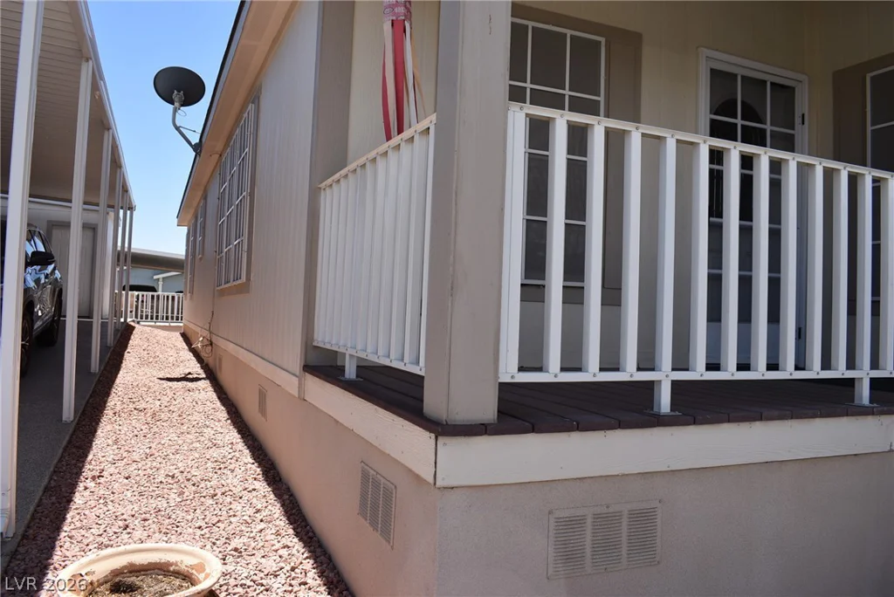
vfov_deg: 48.0
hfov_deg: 67.4
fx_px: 671
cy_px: 298
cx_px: 447
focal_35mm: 27
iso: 200
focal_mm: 18
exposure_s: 1/320
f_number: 9
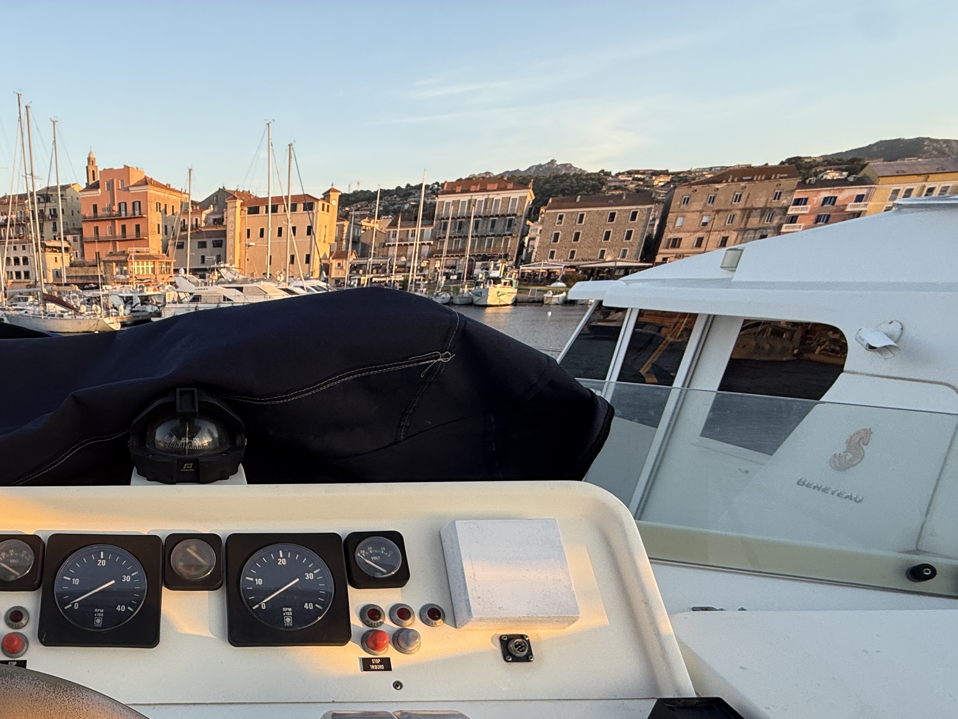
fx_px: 637
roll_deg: +0.5
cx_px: 181
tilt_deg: -26.2
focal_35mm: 23
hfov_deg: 66.5
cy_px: 589
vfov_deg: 54.3
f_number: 2.2
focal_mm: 2.22
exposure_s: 1/175
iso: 50
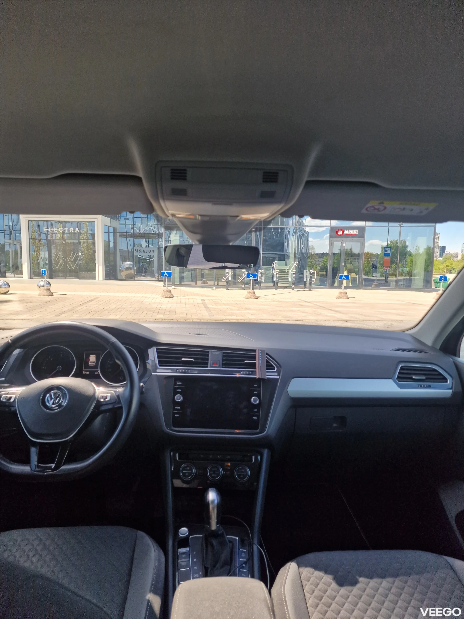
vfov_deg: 73.9
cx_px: 232
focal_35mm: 23
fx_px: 411
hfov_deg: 58.9
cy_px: 310
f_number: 1.8
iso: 50
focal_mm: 6.4
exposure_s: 1/180
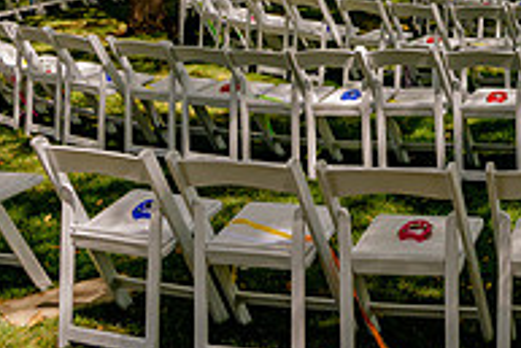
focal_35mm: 72
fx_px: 1043
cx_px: 583
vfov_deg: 18.6
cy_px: 19
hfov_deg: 25.8
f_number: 8
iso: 320
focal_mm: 24
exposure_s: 1/500
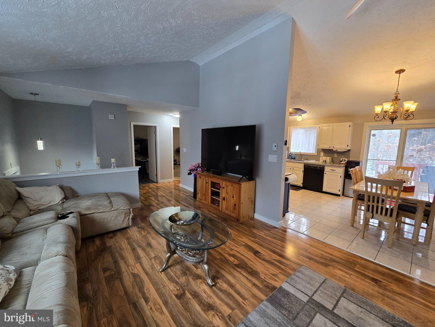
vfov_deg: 89.9
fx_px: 163
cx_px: 218
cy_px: 164
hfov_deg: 106.2
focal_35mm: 13
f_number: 2.2
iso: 200
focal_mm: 2.2
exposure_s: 1/60
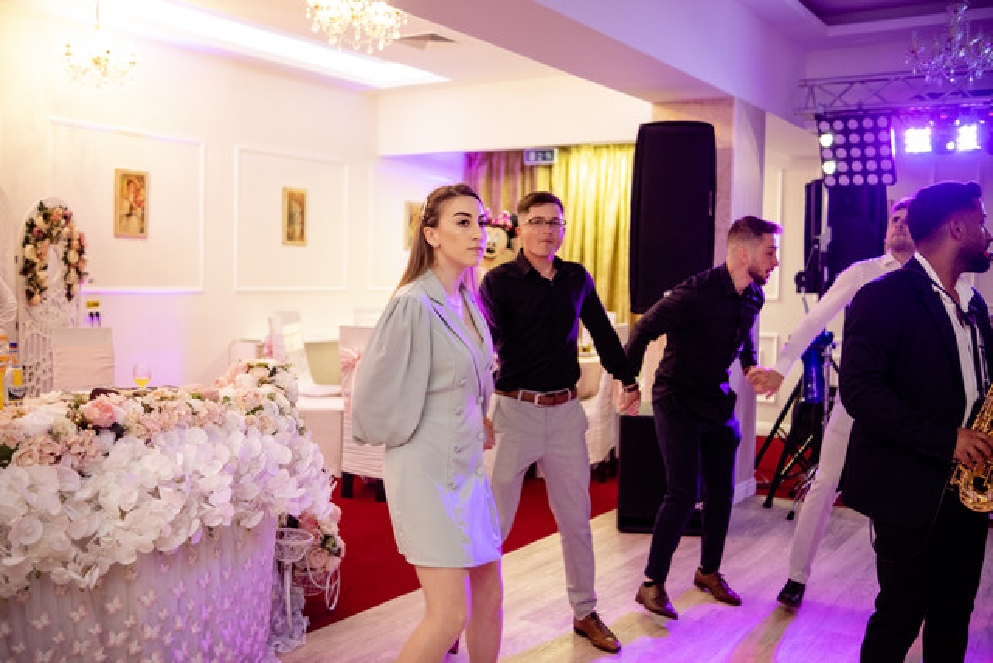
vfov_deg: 37.9
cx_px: 496
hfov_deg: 54.4
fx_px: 966
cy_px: 332
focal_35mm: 35
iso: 800
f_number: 1.4
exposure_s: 1/160
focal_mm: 23
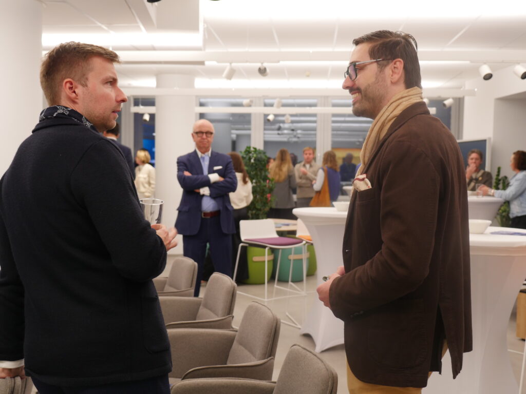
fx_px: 638
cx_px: 263
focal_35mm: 42
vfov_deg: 34.3
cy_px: 197
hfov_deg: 44.8
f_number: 2.8
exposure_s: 1/60
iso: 500
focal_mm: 21
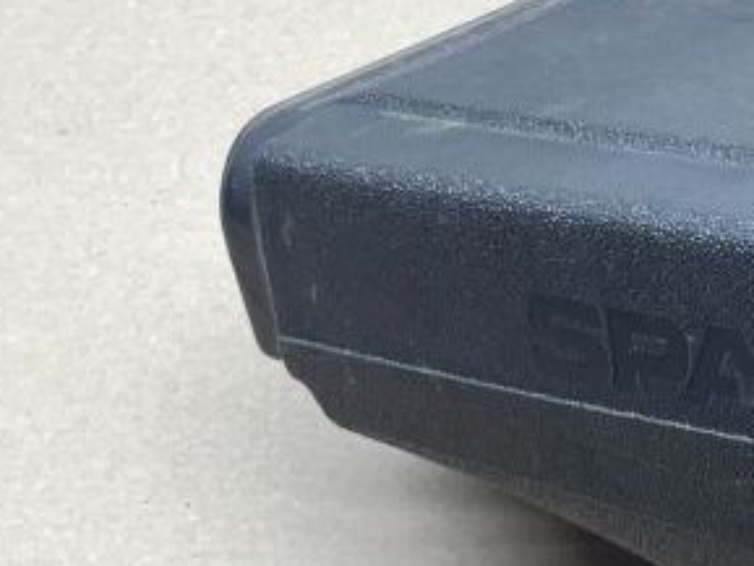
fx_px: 2353
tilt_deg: -58.2
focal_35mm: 108
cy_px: 605
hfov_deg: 16.9
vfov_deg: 13.5
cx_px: 1046
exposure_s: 1/100
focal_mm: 4.2
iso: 100
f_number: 1.6
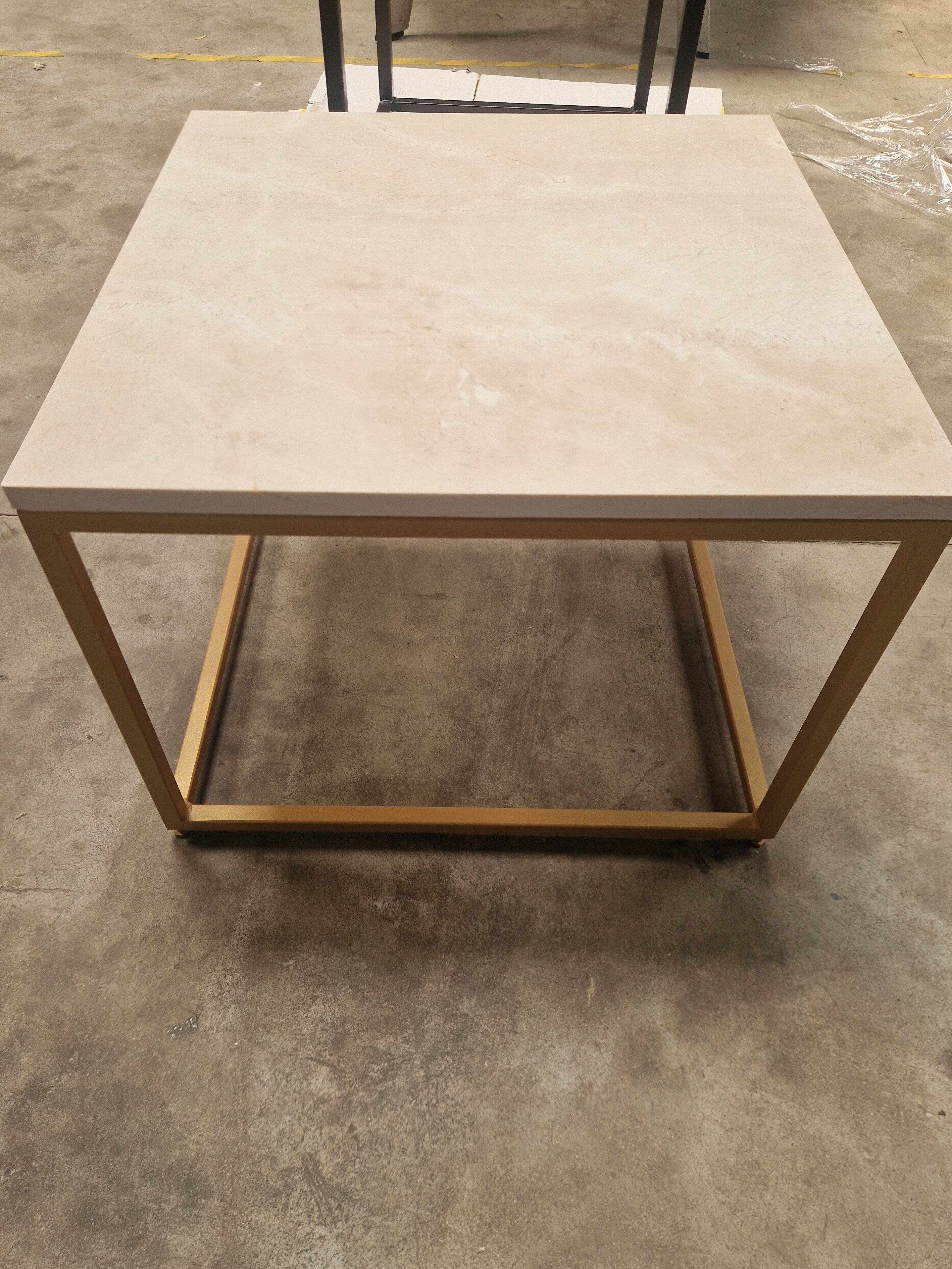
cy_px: 651
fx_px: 880
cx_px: 459
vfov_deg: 71.6
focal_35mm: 24
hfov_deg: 56.8
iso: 50
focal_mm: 5.4
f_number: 1.8
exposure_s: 1/587
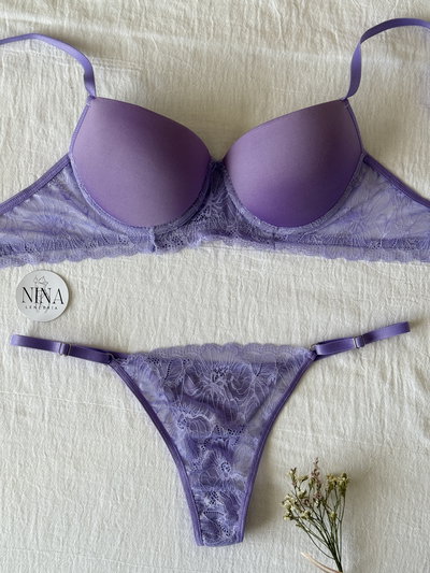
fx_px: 795
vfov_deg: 39.6
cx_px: 215
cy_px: 286
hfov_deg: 30.3
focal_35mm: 48
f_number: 1.78
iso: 100
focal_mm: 6.76
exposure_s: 1/60
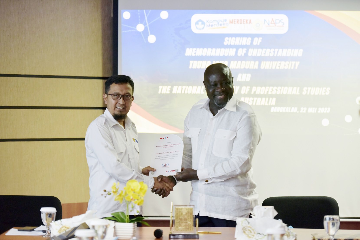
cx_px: 180
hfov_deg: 16.4
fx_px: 1250
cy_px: 120
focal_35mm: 125
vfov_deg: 11.0
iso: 1600
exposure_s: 1/200
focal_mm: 125
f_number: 2.8
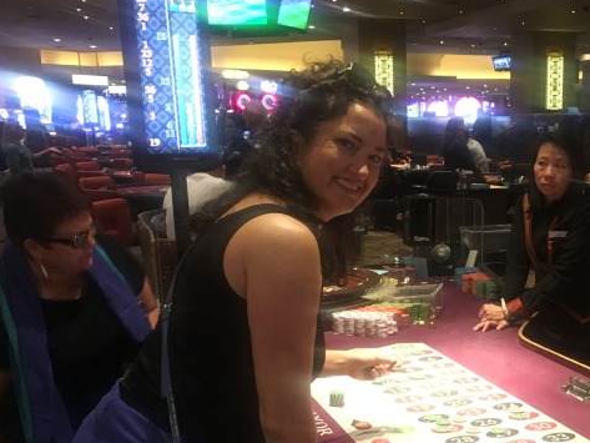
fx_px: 835
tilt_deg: -13.6
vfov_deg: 29.3
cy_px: 329
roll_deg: +0.8
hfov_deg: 38.0
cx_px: 437
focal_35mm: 49
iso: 250
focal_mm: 4.15
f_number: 2.2
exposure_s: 1/15
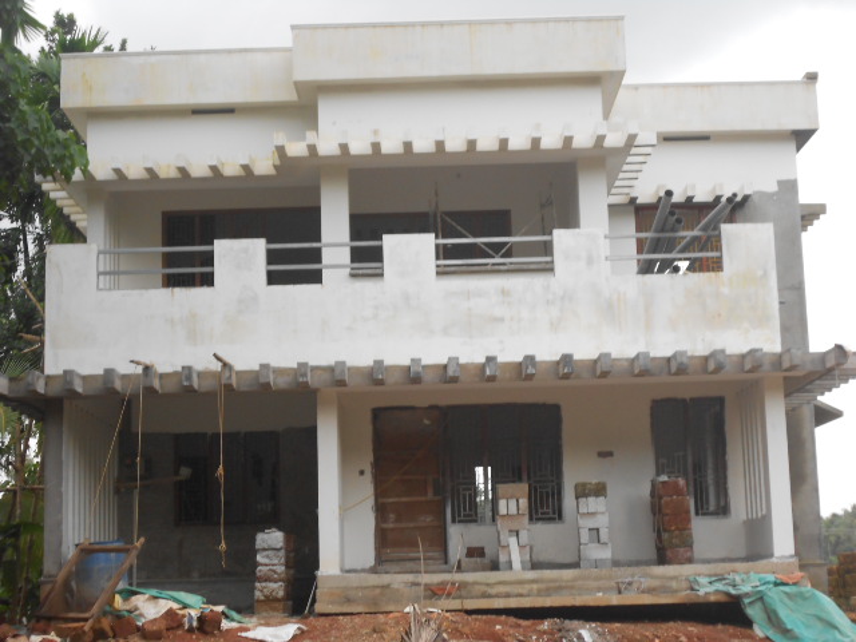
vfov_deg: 22.3
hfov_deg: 29.4
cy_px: 321
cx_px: 428
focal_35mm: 66
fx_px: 1632
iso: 200
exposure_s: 1/60
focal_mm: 11.8
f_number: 5.3
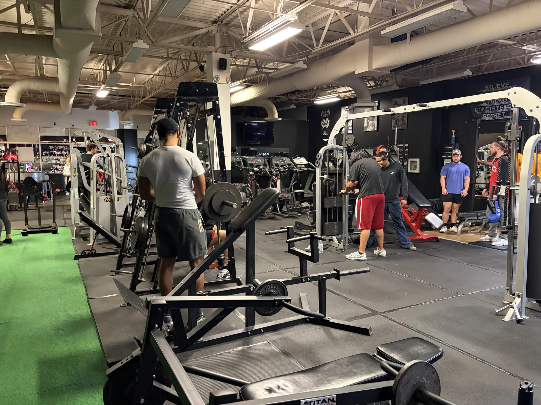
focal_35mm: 26
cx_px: 270
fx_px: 406
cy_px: 202
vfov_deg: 53.1
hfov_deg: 67.3
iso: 500
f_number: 1.6
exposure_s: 1/30
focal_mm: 5.96
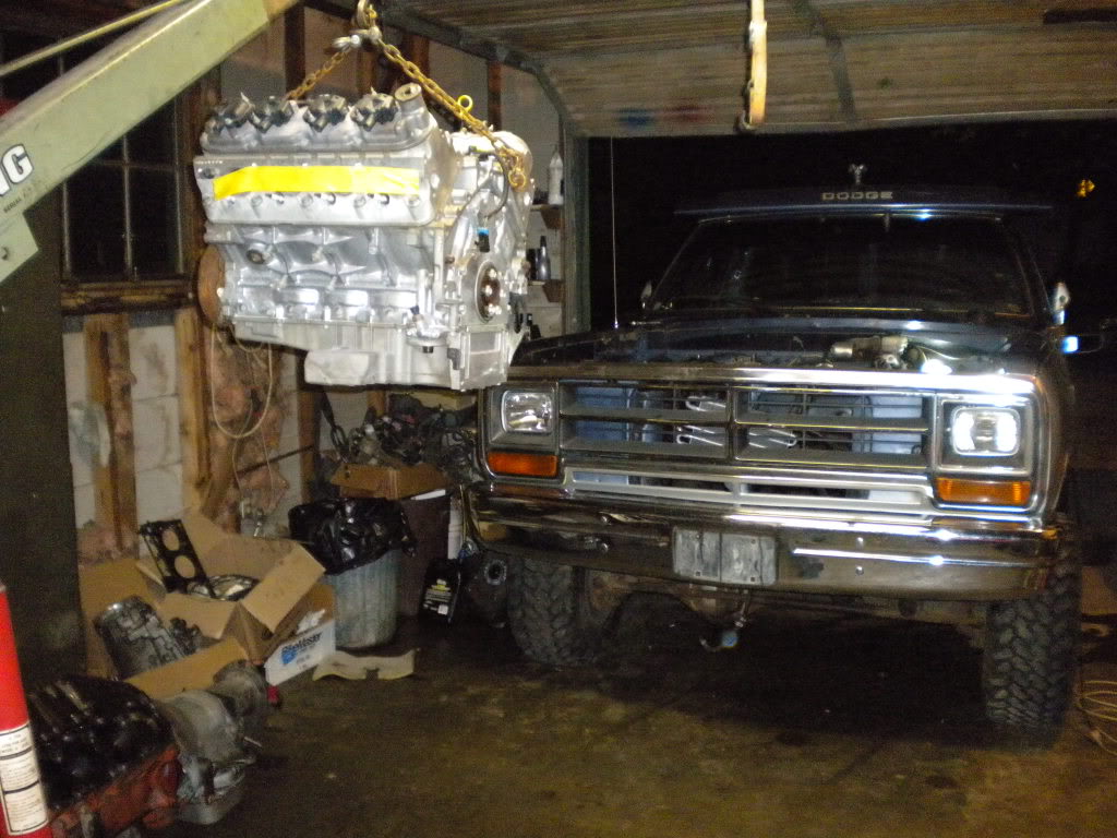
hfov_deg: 52.6
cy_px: 419
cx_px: 558
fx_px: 1129
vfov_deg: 40.7
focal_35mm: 35
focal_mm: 6.3
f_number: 3.1
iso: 800
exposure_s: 1/30
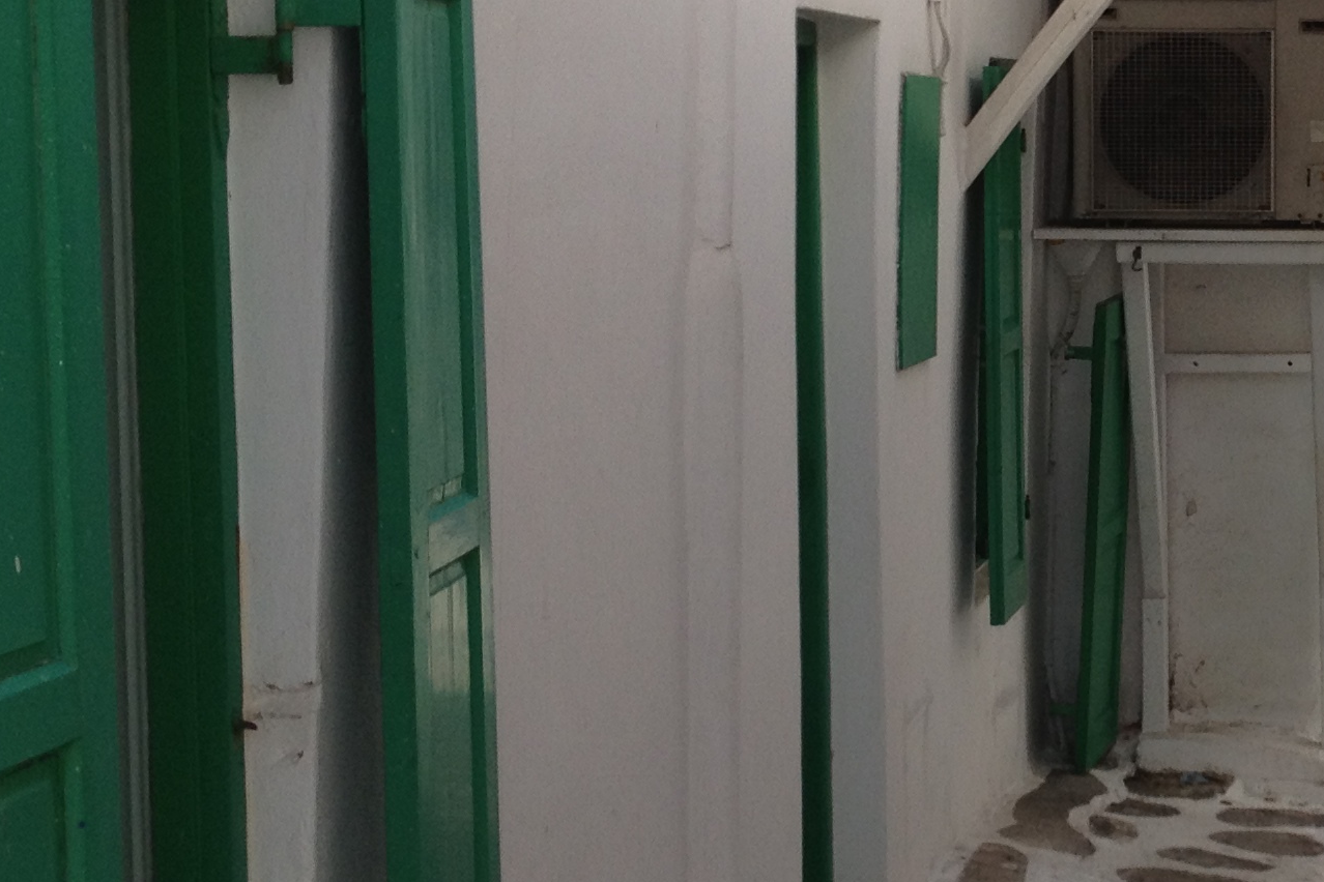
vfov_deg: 14.7
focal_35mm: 93
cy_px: 356
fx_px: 3420
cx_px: 1356
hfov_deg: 21.1
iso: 50
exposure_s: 1/1082
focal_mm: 4.28
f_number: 2.4
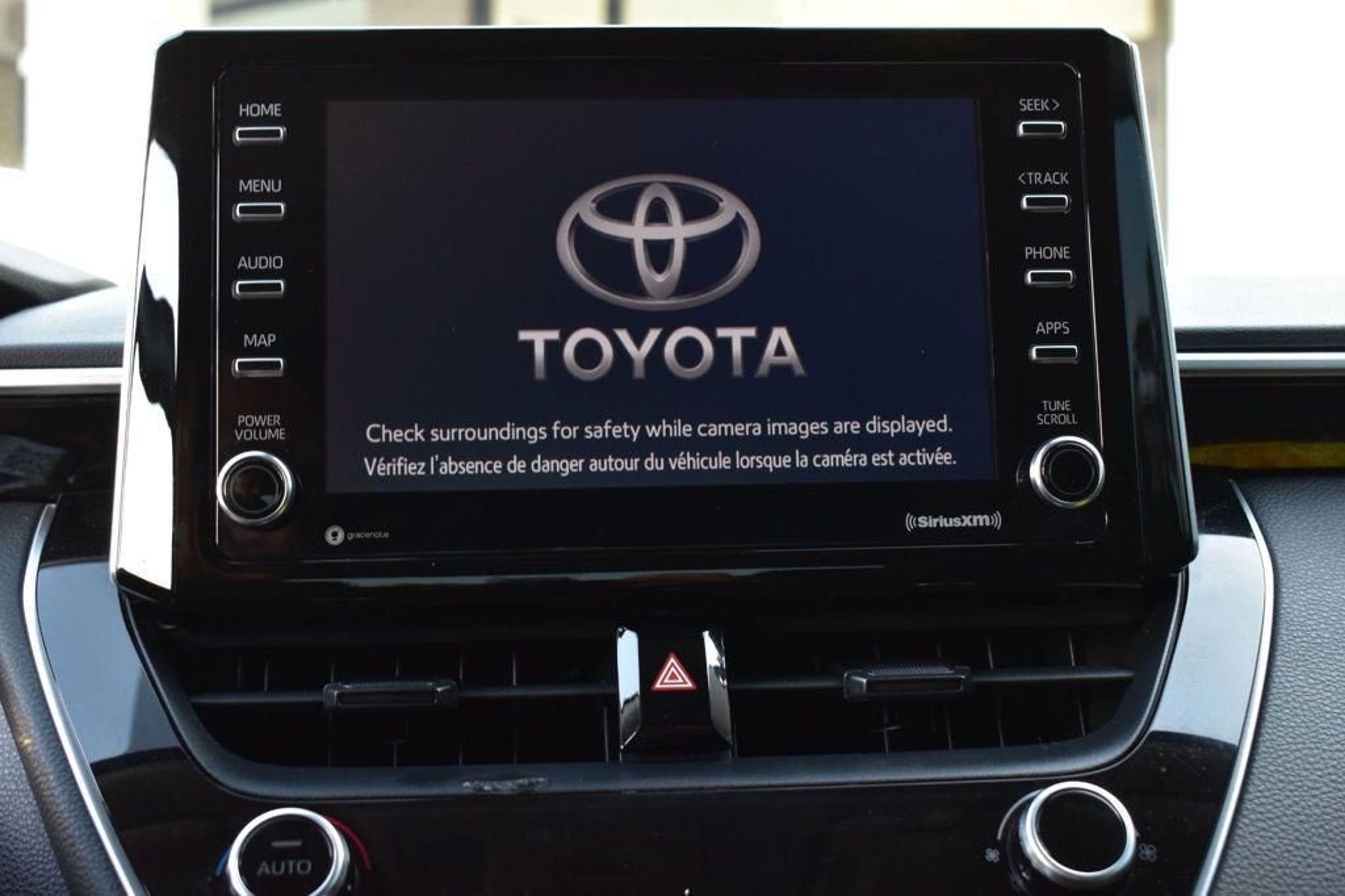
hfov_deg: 42.3
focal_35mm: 46
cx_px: 672
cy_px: 448
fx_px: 1737
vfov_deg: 28.9
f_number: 6.3
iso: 900
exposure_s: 1/15
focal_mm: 31
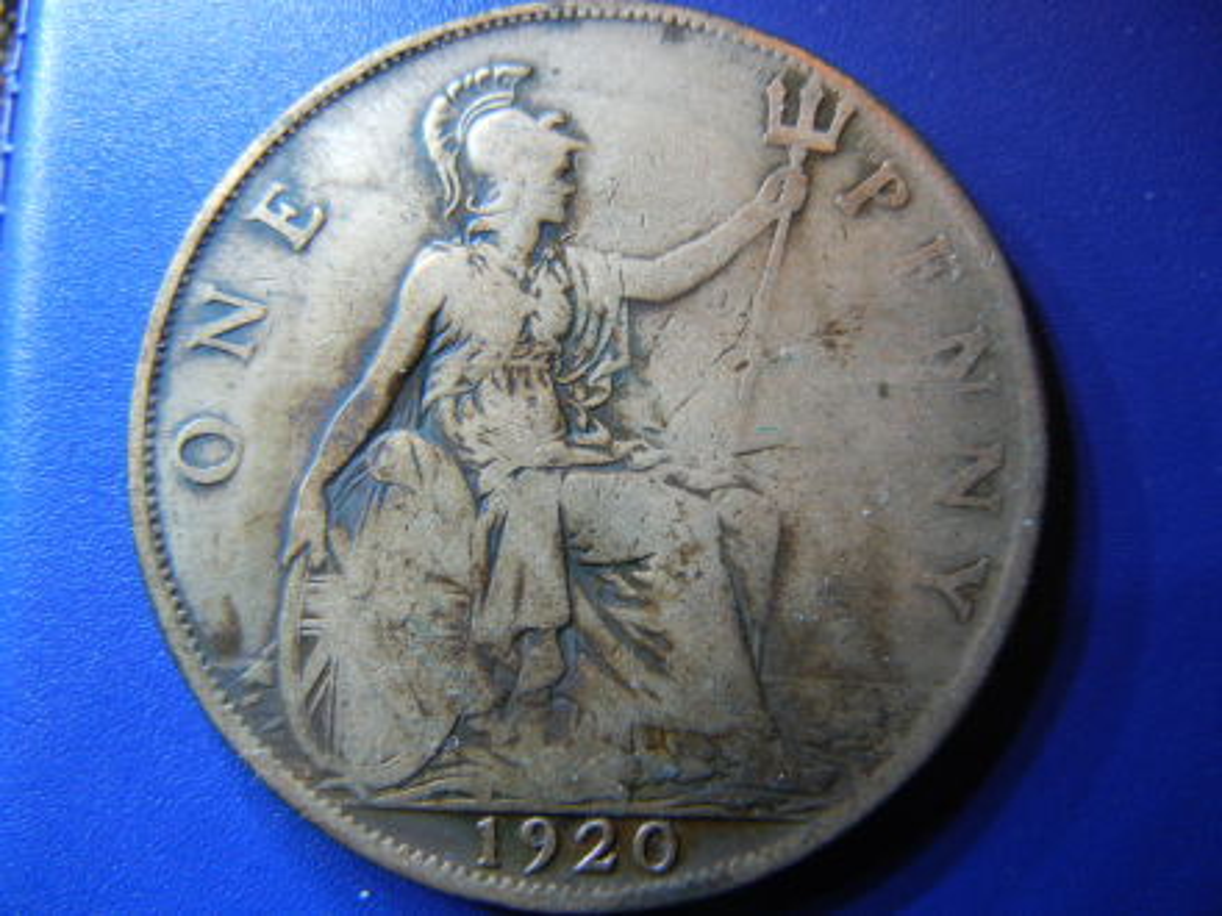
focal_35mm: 30
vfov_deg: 46.8
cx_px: 611
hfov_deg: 60.0
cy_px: 458
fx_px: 1059
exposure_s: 1/60.2
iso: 160
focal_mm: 5.4
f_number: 3.5
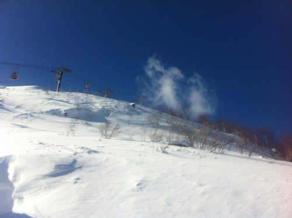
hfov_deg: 52.7
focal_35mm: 35
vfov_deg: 40.6
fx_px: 295
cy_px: 109
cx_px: 146
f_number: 2.8
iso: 80
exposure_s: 1/2742
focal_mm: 3.85
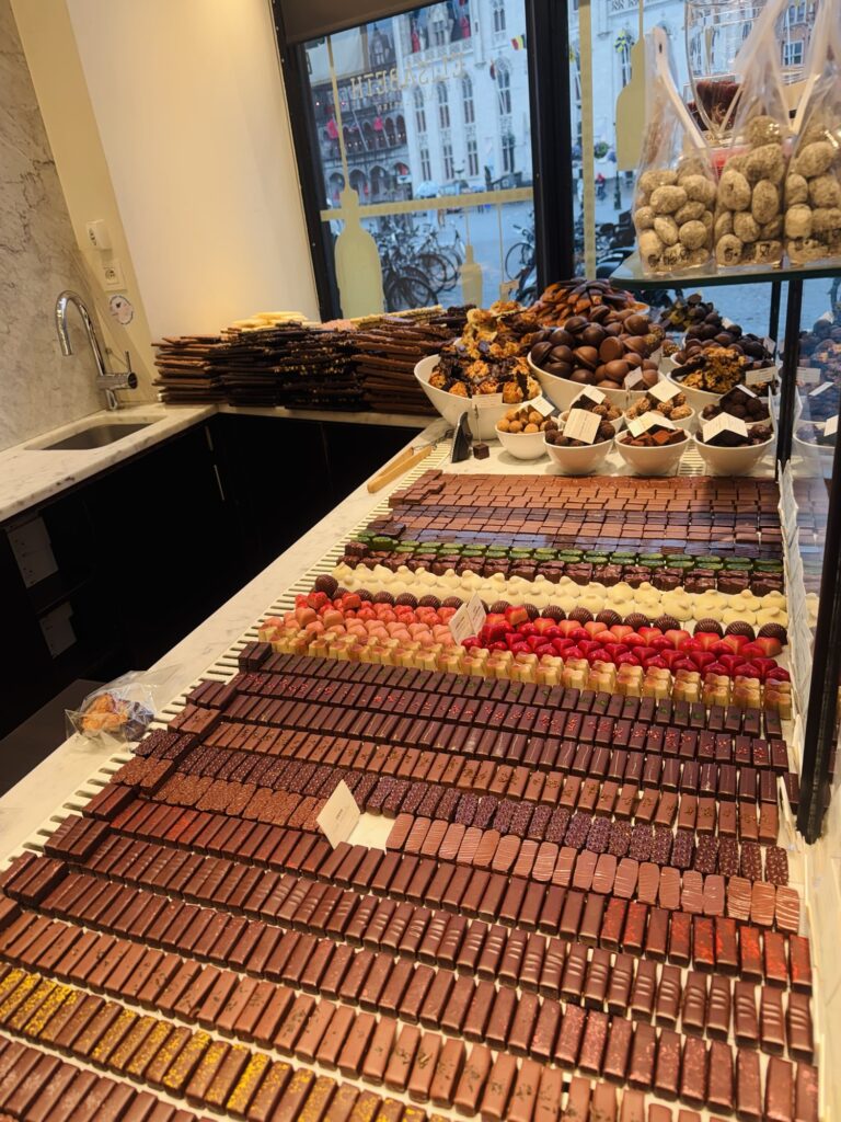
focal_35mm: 24
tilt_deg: -24.6
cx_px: 420
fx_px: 777
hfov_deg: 56.8
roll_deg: +8.7
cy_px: 561
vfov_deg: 71.6
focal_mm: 6.76
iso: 64
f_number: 1.78
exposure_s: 1/100
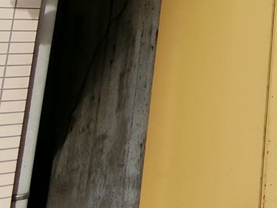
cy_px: -123
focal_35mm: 79
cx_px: 498
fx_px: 632
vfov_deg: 16.6
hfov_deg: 19.0
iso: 80
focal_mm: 4.06
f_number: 2.7
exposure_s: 1/400
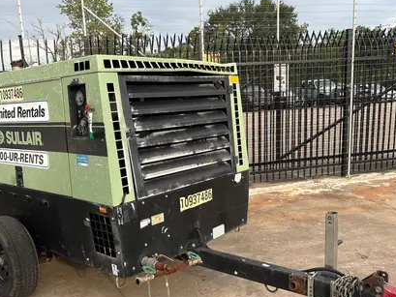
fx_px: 401
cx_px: 186
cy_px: 185
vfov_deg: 40.4
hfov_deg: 52.6
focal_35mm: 35
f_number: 1.6
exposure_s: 1/479
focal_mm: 5.96
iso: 50
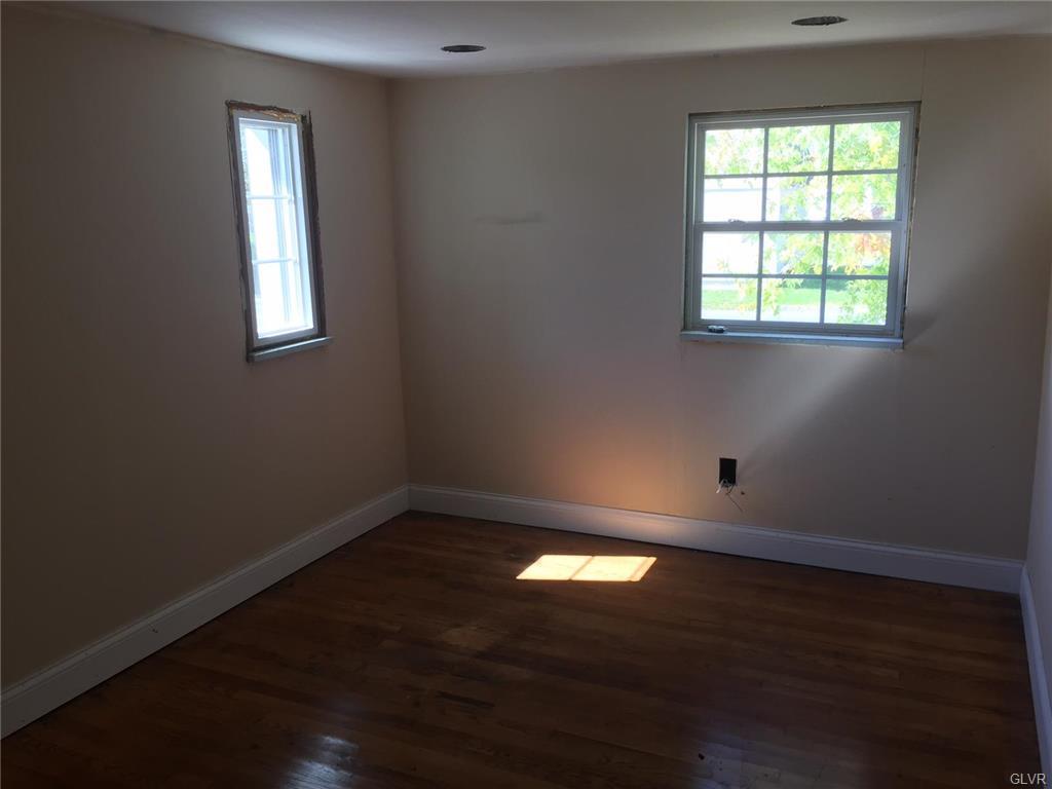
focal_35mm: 29
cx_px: 526
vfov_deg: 48.2
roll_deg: -0.5
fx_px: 881
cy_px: 394
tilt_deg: -11.1
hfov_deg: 61.7
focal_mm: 4.15
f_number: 2.2
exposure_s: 1/60
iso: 32
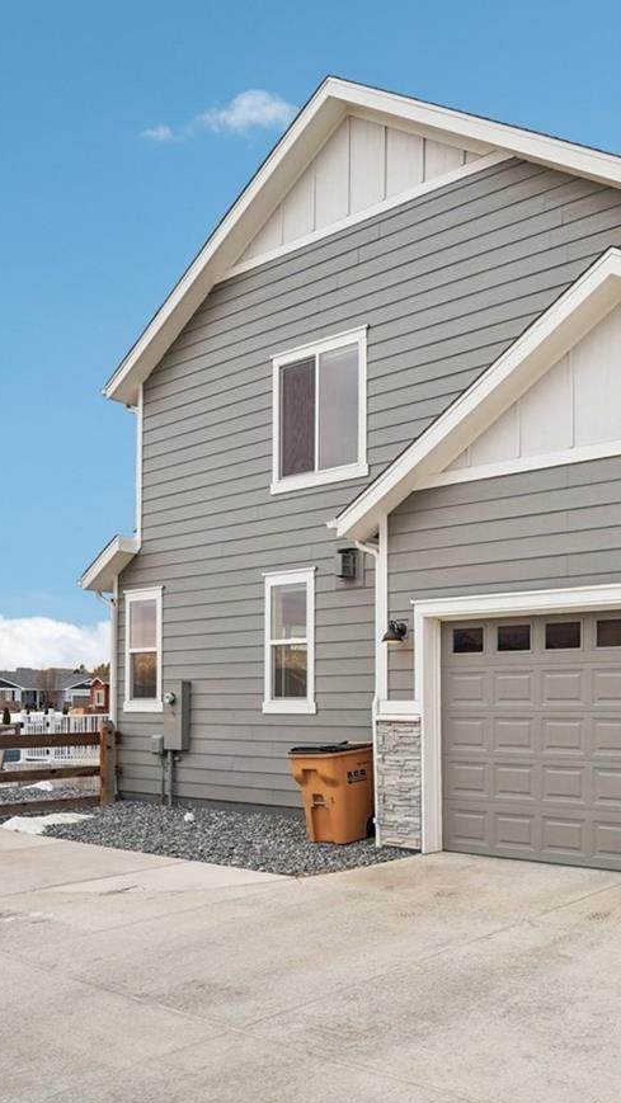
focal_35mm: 27
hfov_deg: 38.4
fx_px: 790
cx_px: 611
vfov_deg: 69.9
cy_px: 553
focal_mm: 14
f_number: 8
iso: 100
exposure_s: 1/100
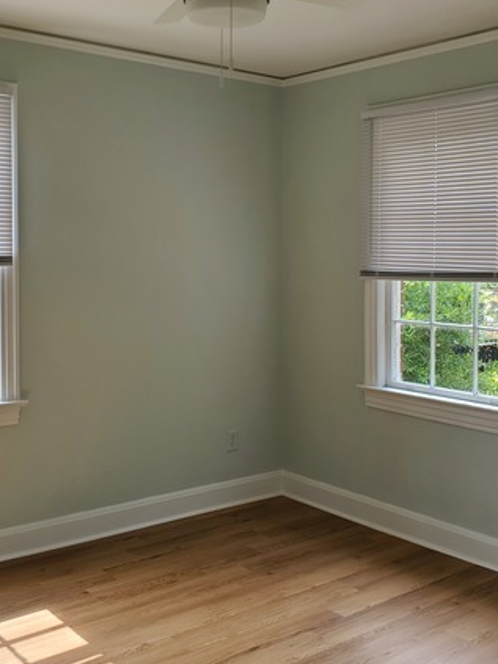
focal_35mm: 41
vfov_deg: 45.7
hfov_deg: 35.1
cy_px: 301
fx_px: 787
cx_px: 258
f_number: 2.4
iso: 50
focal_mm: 4.3
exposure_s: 1/123
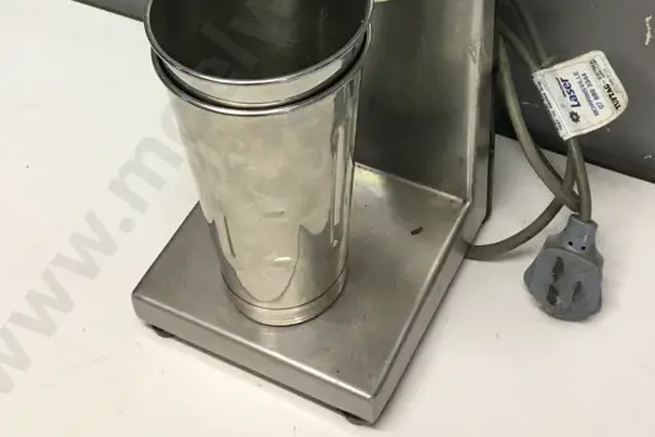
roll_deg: +0.4
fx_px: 1074
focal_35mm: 59
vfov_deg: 21.0
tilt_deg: -27.7
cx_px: 364
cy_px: -120
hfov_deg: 33.9
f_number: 2.2
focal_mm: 4.15
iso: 40
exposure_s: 1/33
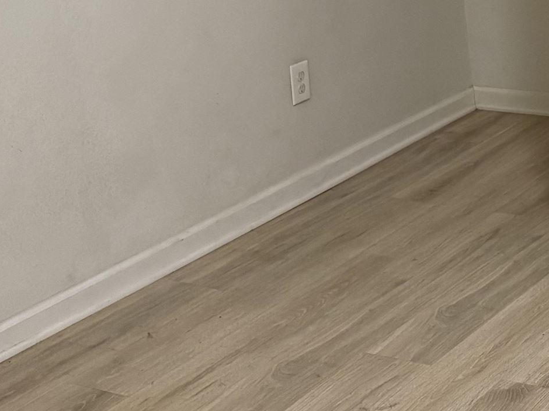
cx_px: 709
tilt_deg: -14.4
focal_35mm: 85
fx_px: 1348
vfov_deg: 17.1
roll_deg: +2.5
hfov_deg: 21.0
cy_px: 28
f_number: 1.6
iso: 500
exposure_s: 1/60
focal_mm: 5.96
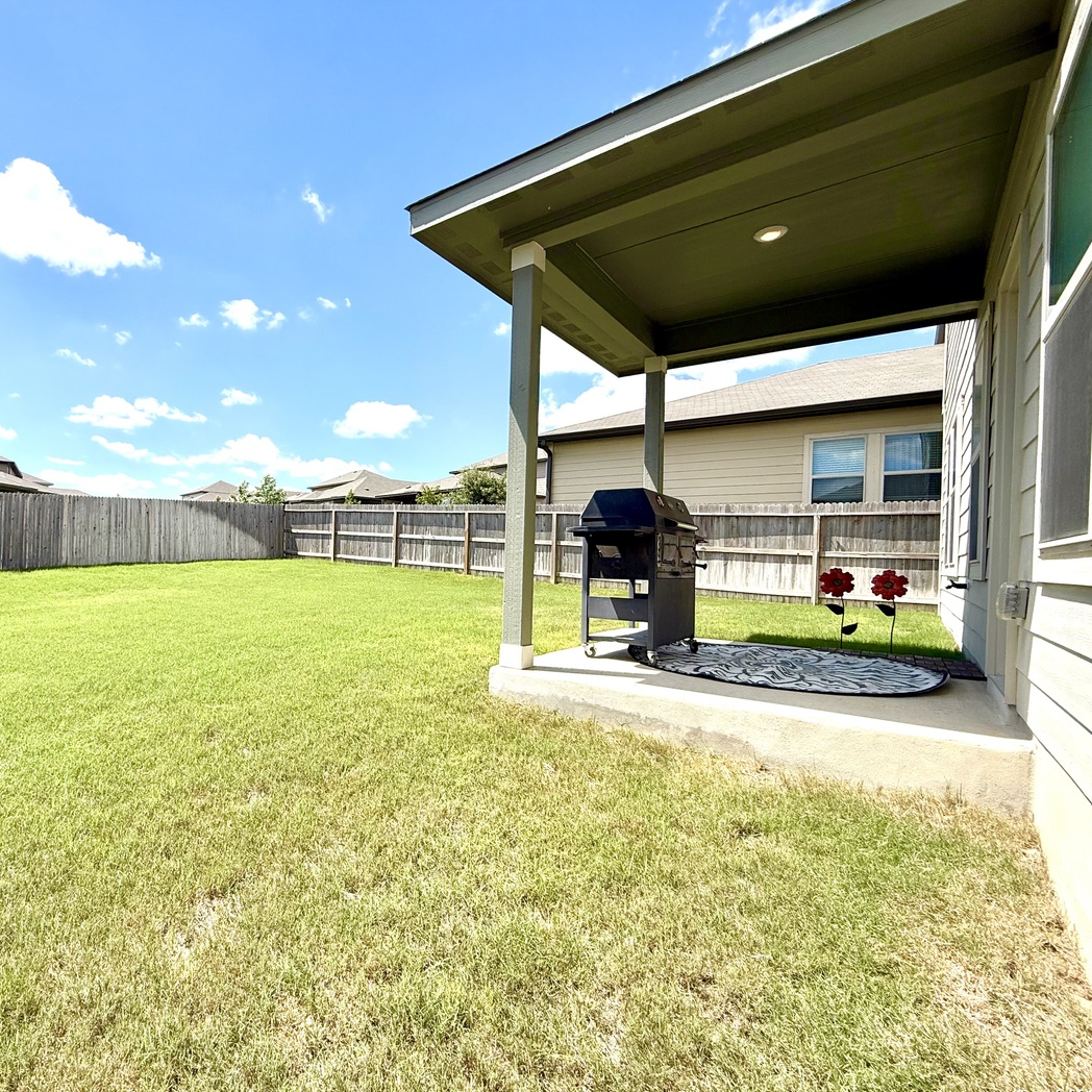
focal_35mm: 17
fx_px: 607
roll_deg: -2.4
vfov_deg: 84.0
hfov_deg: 81.5
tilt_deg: +0.5
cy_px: 557
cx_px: 375
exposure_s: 1/2237
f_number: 2.2
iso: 50
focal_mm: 2.22
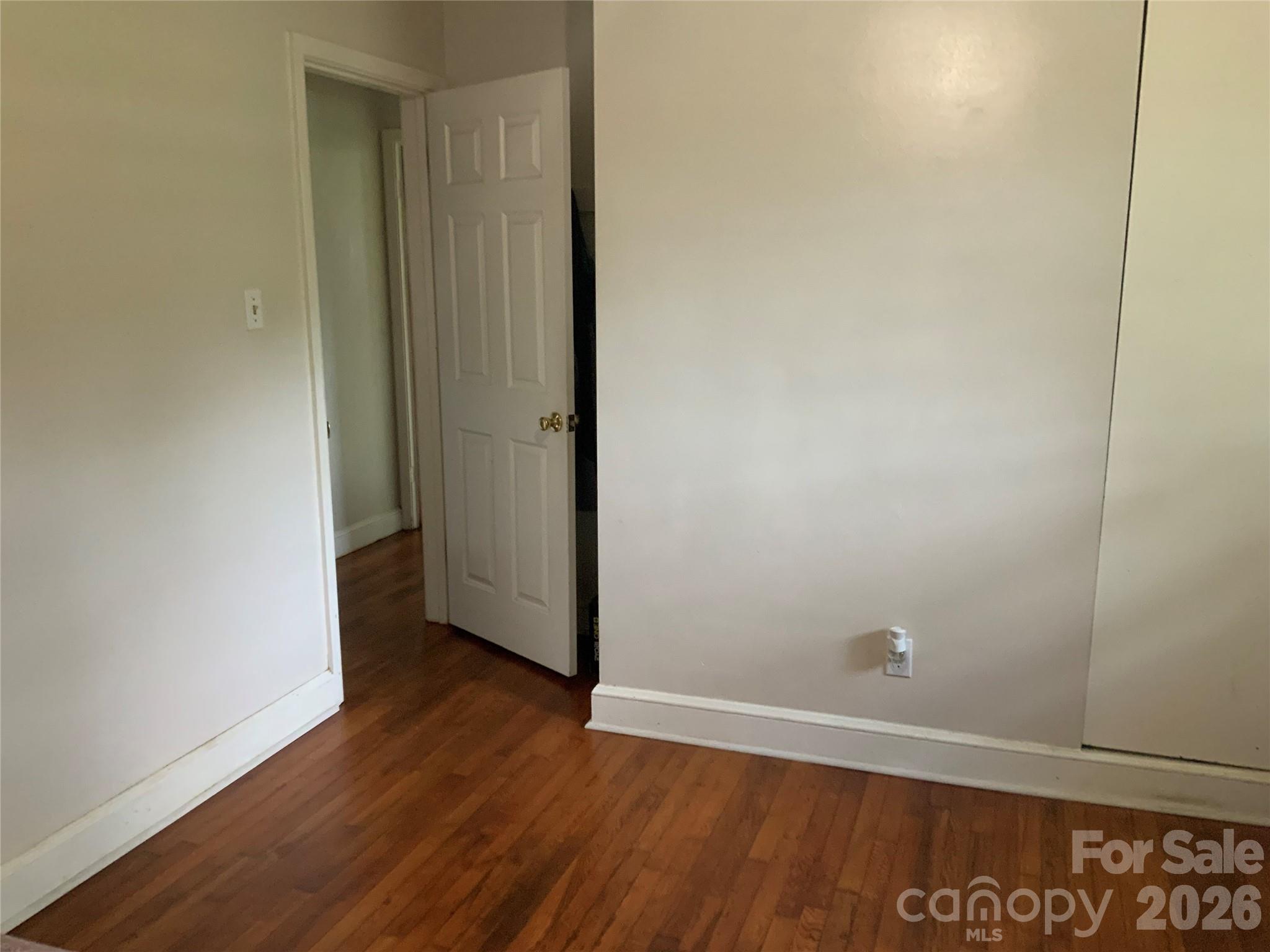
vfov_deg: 48.2
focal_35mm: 29
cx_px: 635
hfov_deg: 61.7
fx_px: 1064
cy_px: 476
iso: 250
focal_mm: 3
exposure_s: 1/60
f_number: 1.8
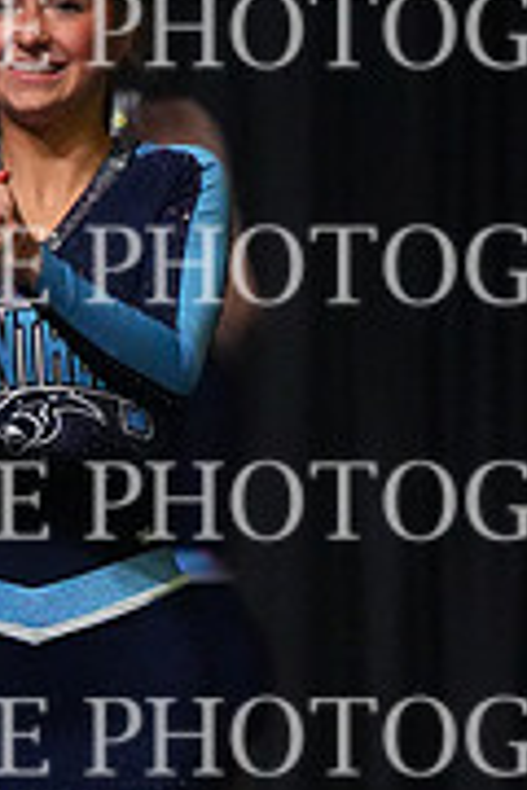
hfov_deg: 1.6
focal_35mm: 887
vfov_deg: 2.3
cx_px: 55
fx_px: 19476
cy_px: 619
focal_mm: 275
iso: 16000
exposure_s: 1/1250
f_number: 5.6
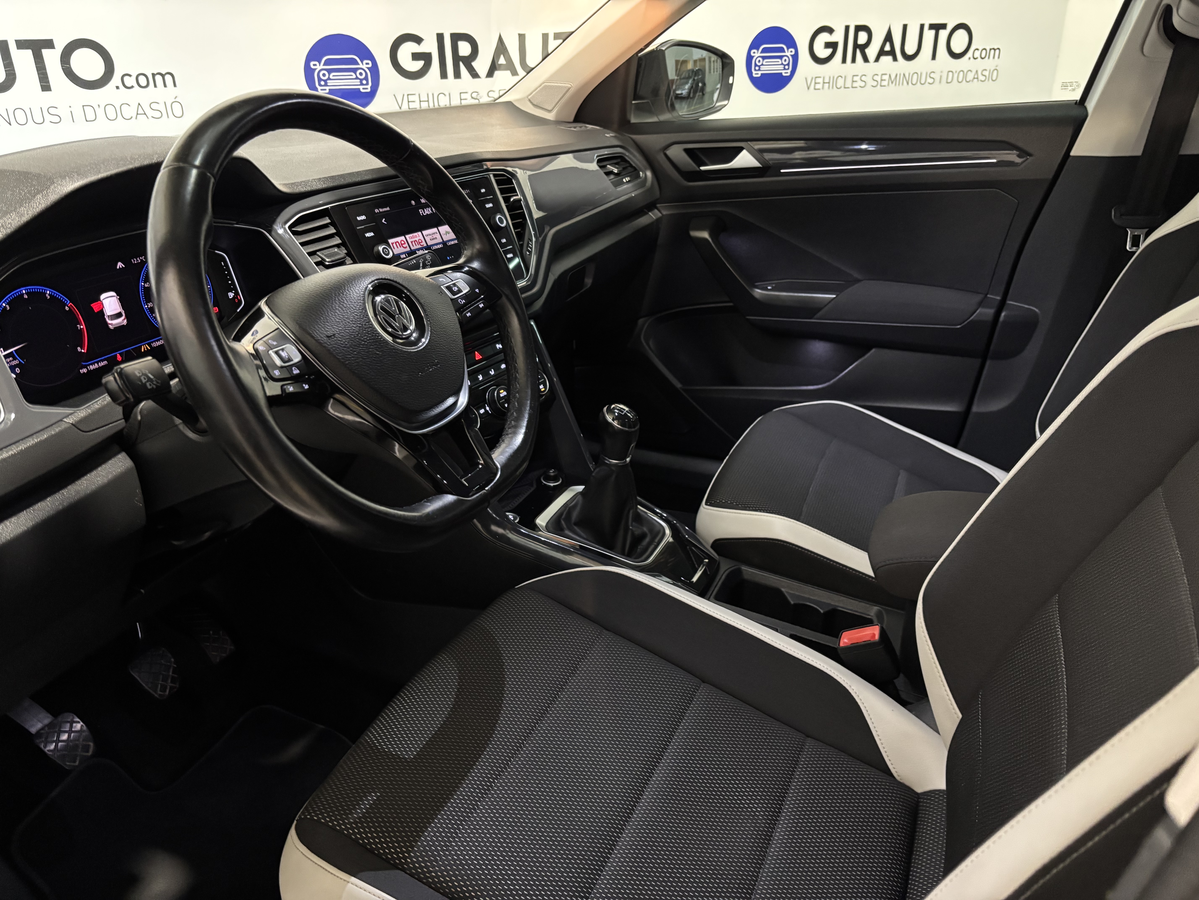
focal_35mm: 26
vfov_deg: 53.1
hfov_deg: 67.3
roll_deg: +0.6
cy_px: 450
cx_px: 600
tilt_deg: -24.1
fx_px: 901
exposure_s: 1/25
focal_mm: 5.96
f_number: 1.6
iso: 640
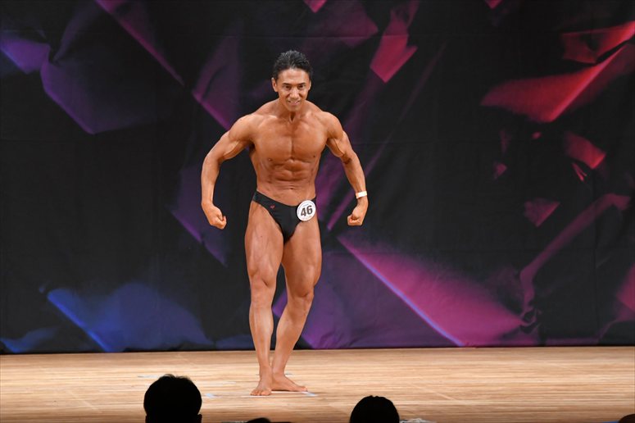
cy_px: 212
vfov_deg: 4.8
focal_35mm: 285
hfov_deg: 7.2
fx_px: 5025
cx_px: 318
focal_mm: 190
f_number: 5.6
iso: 3200
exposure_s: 1/400
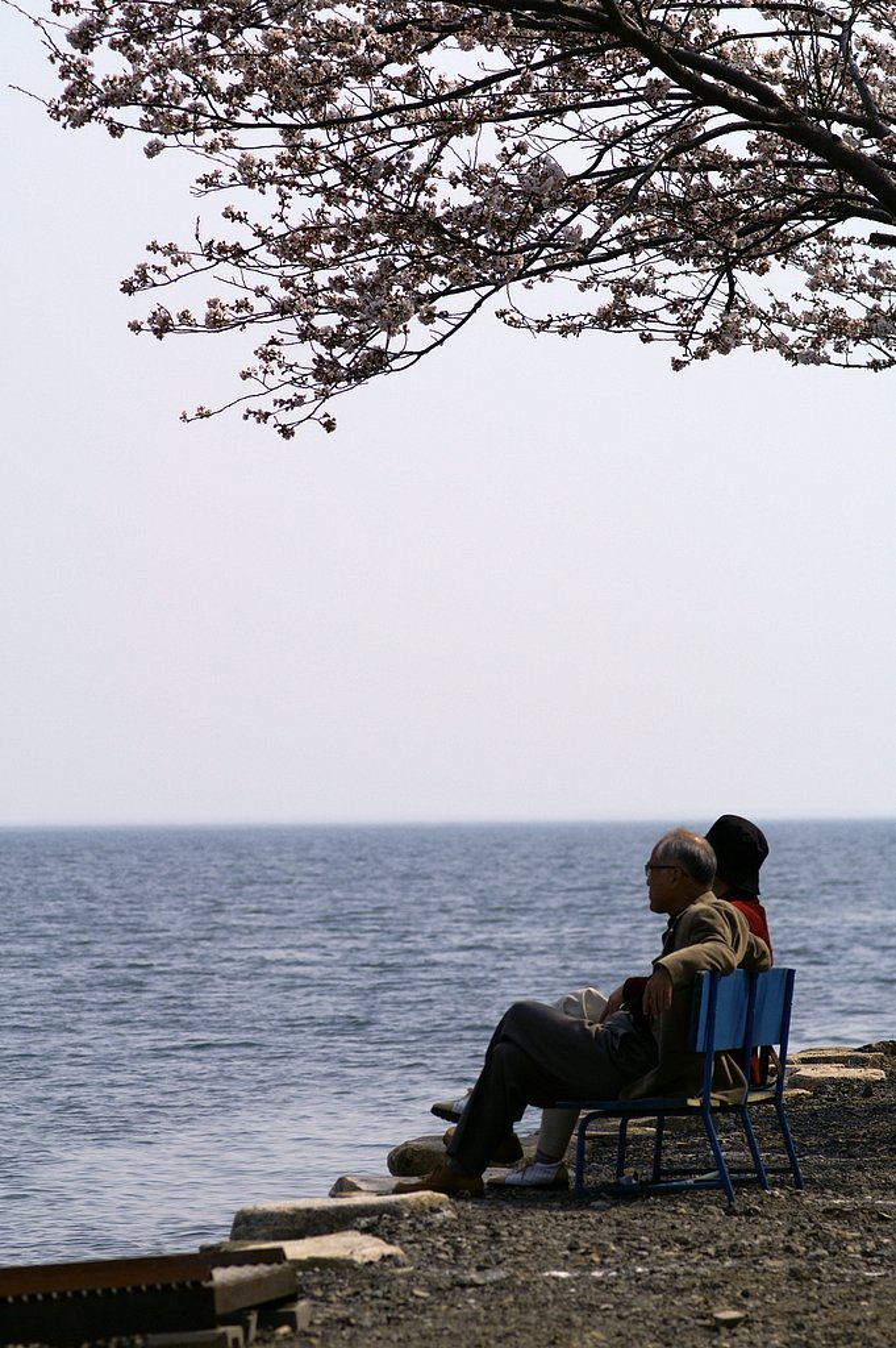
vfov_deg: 10.2
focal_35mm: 202
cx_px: 448
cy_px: 674
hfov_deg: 6.8
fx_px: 7572
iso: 100
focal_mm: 135
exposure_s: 1/1600
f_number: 6.3
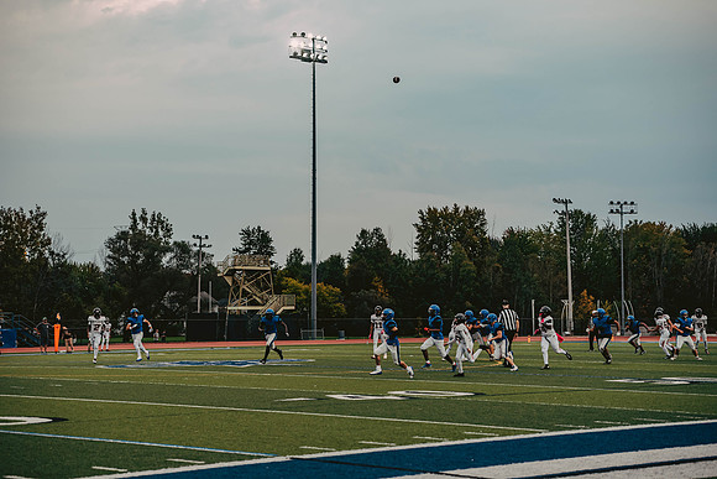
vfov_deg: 19.5
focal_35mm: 70
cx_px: 358
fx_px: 1394
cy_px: 240
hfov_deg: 28.8
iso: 800
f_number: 3.2
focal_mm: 70
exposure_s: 1/640
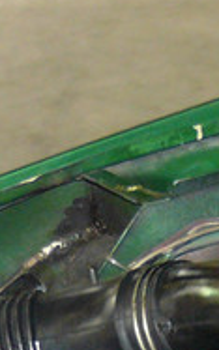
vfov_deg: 9.0
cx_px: 654
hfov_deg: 5.6
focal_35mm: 218
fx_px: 2080
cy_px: 707
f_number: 2.8
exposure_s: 1/30
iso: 200
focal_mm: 6
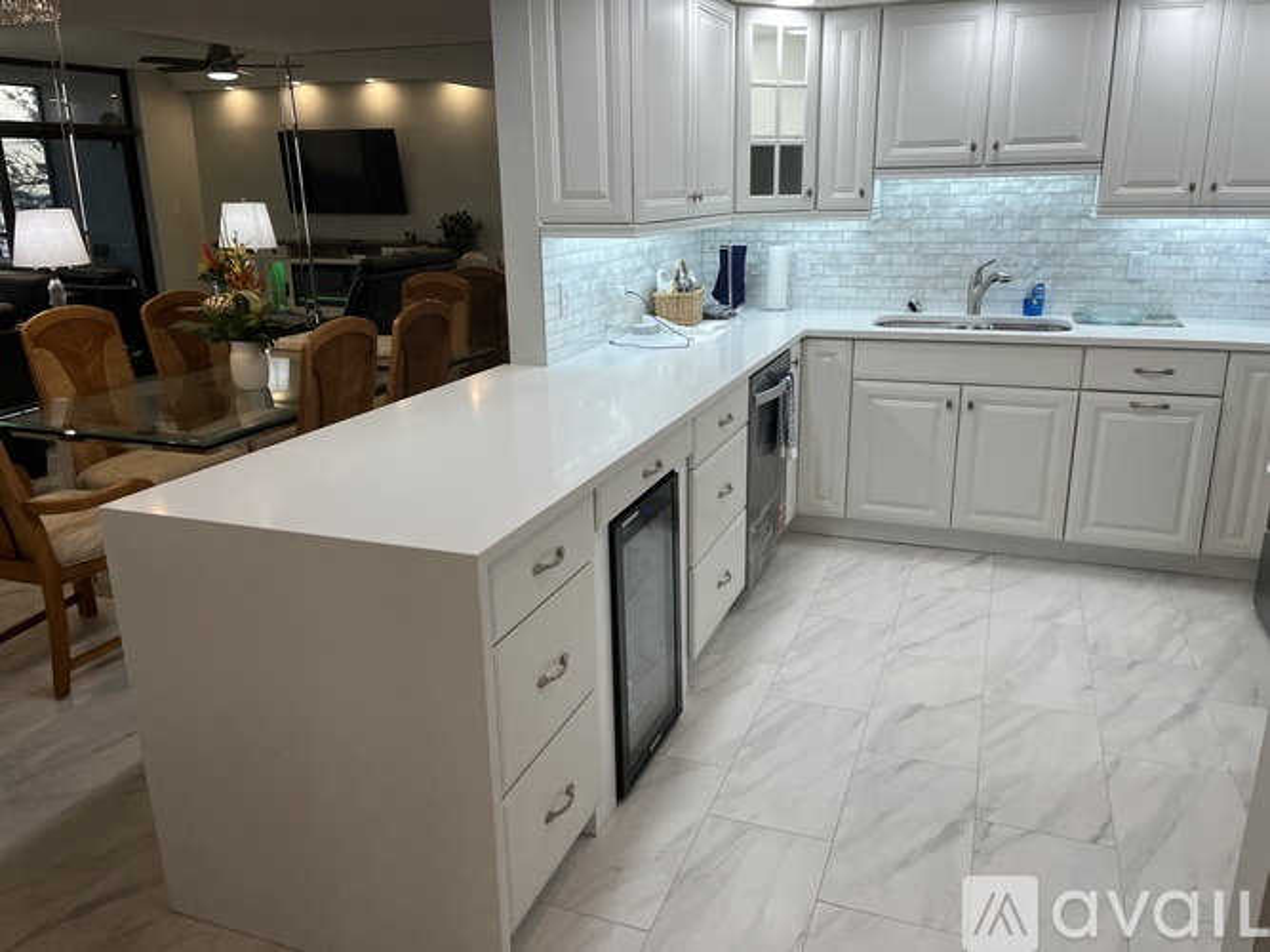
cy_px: 476
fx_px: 954
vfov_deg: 53.0
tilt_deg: -15.3
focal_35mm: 26
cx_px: 635
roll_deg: +0.4
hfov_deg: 67.3
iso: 40
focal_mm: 5.1
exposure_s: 1/120
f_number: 1.6
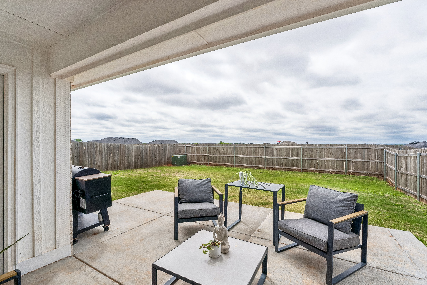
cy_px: 142
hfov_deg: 97.6
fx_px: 187
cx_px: 214
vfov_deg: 74.6
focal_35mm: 16
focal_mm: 10.5
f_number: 5.6
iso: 250
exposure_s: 1/2500
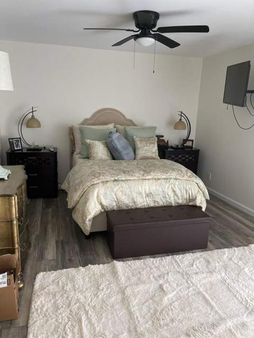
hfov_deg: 53.1
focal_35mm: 26
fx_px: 254
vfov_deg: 67.3
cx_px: 127
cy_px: 169
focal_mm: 5.1
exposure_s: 1/60
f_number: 1.6
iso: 200
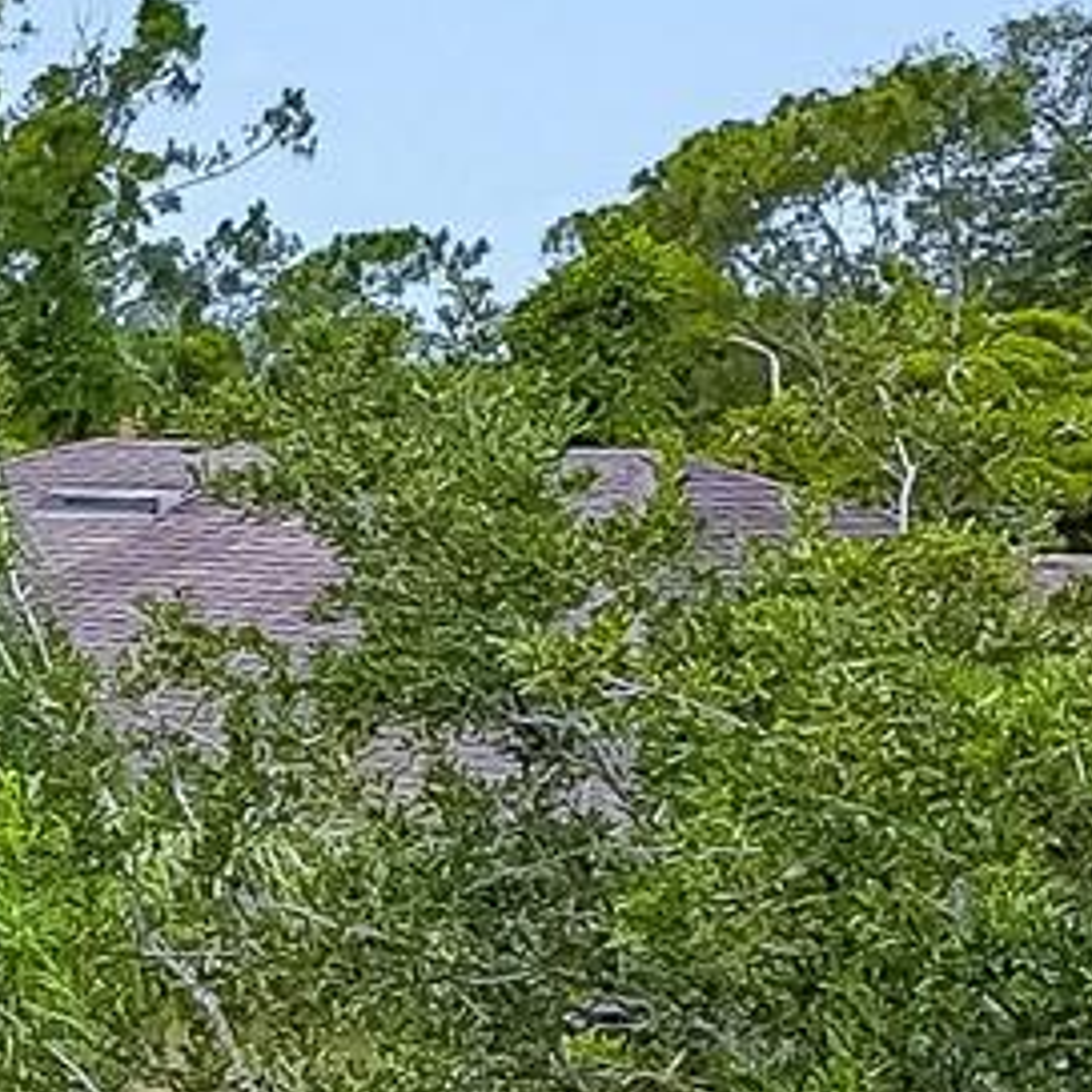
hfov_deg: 11.1
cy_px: 1148
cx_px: -1746
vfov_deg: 13.7
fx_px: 4461
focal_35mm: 125
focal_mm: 4.55
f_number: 2.8
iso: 100
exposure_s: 1/1000
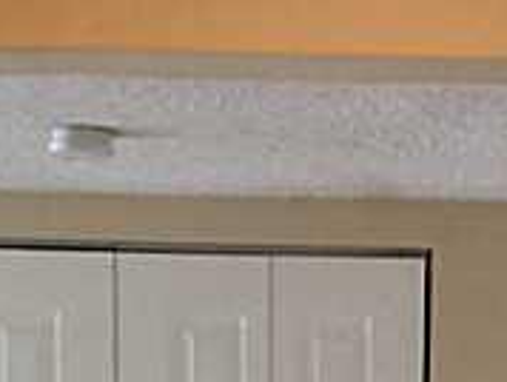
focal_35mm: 130
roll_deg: -2.4
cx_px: 353
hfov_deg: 15.1
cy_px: 784
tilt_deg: -6.5
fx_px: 1907
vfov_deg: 10.4
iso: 64
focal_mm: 4.15
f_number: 2.2
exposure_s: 1/15
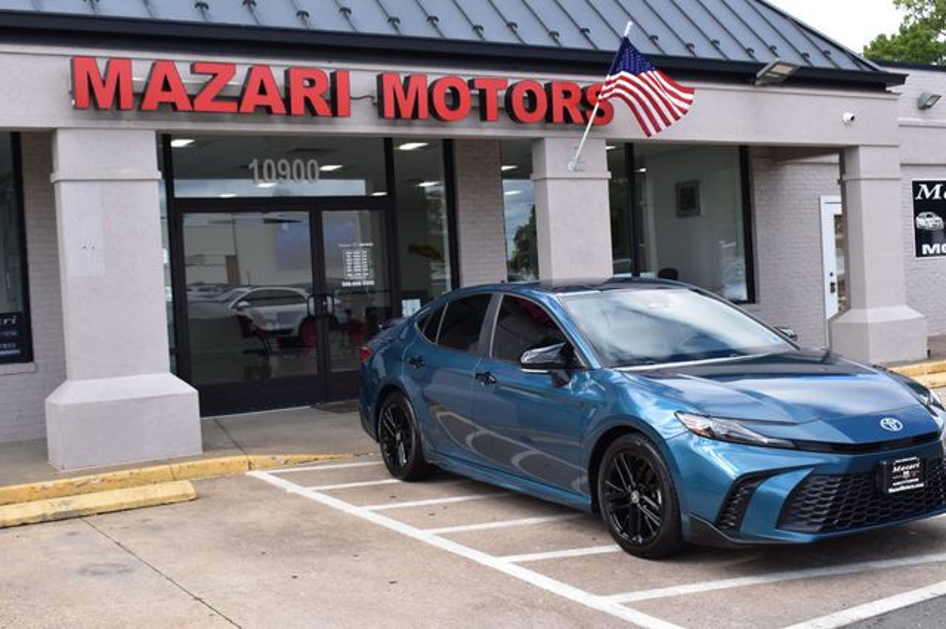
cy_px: 314
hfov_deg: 45.0
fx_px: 1142
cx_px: 473
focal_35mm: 44
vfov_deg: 30.8
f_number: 10
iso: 400
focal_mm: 29
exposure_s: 1/250
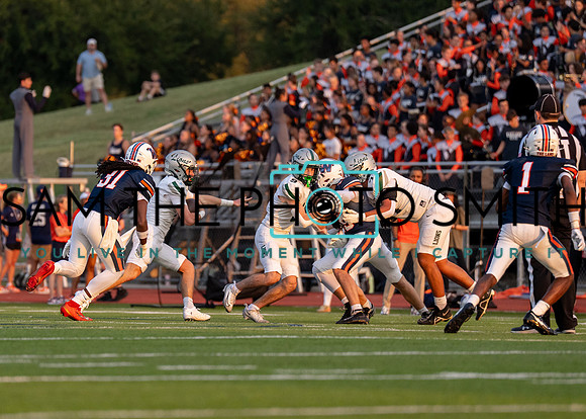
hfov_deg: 5.2
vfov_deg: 3.7
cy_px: 192
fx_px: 6407
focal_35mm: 385
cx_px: 182
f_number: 2.8
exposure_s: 1/2500
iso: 640
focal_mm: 200
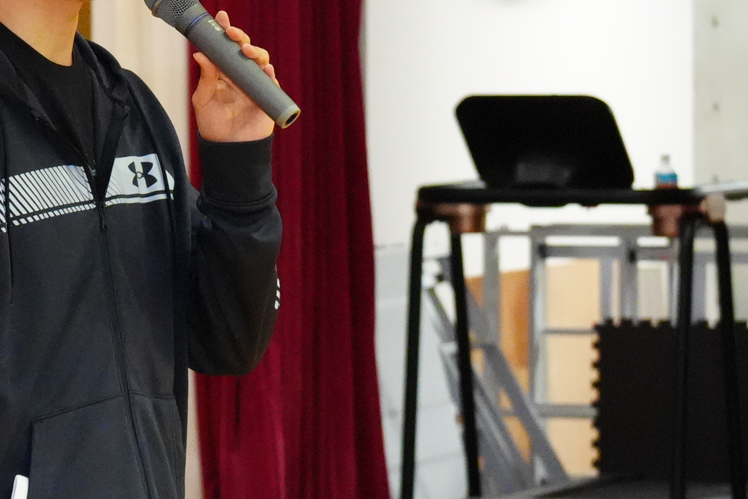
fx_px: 5339
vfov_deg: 5.3
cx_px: 204
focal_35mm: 257
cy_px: 171
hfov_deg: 8.0
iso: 12800
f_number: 7.1
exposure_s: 1/125
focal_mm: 88
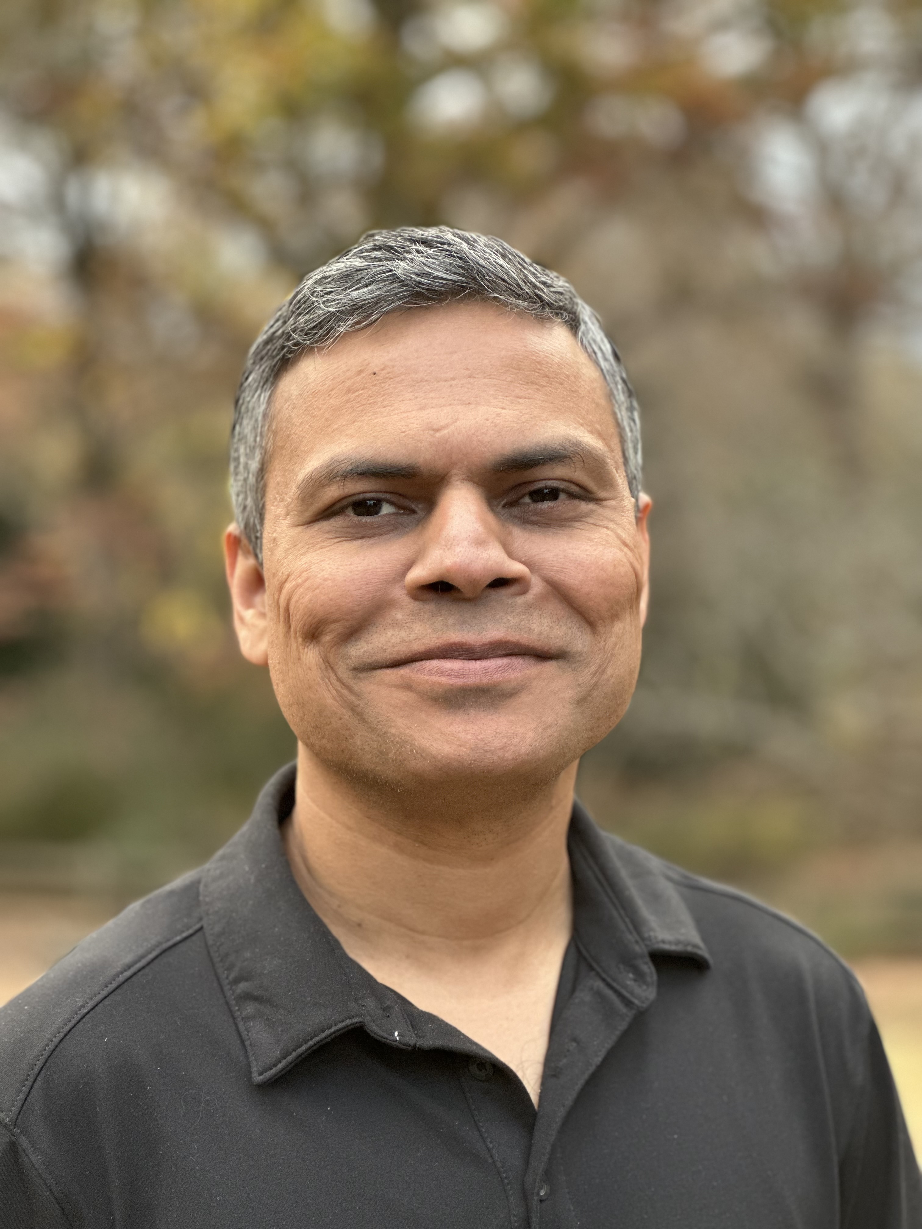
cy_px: 614
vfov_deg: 25.3
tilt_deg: -2.5
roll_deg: +1.1
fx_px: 2735
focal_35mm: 77
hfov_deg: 19.1
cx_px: 461
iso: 200
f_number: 2.8
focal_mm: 9
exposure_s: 1/121
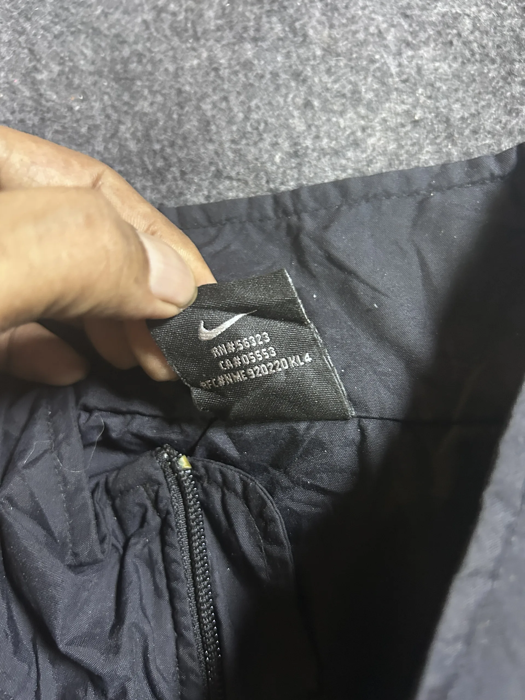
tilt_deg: -46.2
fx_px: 526
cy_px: 350
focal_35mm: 26
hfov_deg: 53.1
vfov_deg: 67.3
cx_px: 262
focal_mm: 5.7
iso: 500
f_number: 1.5
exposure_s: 1/33
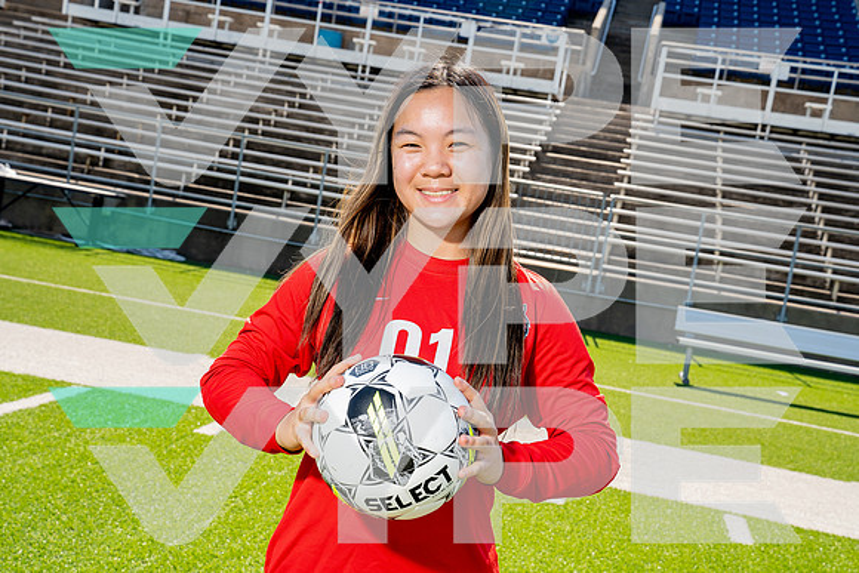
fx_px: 1336
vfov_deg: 24.2
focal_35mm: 56
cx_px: 430
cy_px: 286
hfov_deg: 35.6
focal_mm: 56
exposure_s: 1/250
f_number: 10
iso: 320
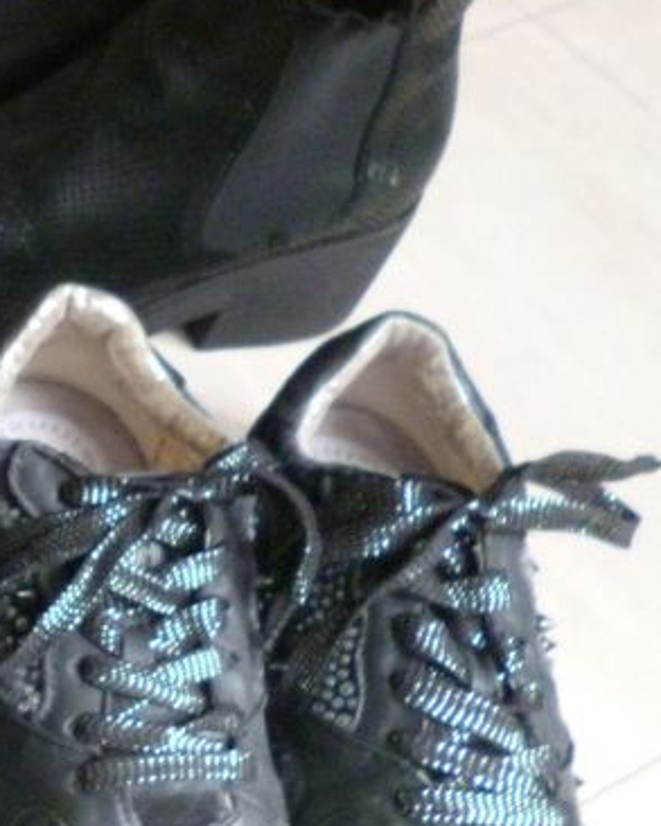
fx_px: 1564
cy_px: 490
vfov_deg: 29.5
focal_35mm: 64
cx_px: -399
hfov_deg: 19.8
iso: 500
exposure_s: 1/15
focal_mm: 4.3
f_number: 2.5
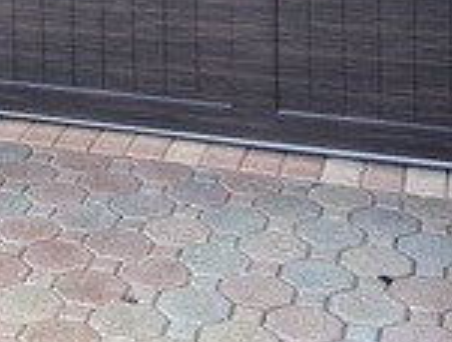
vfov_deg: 13.0
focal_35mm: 103
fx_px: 1348
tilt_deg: -1.8
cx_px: -63
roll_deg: +1.1
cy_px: -279
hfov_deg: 18.2
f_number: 1.8
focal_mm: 4.25
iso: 32
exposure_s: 1/128
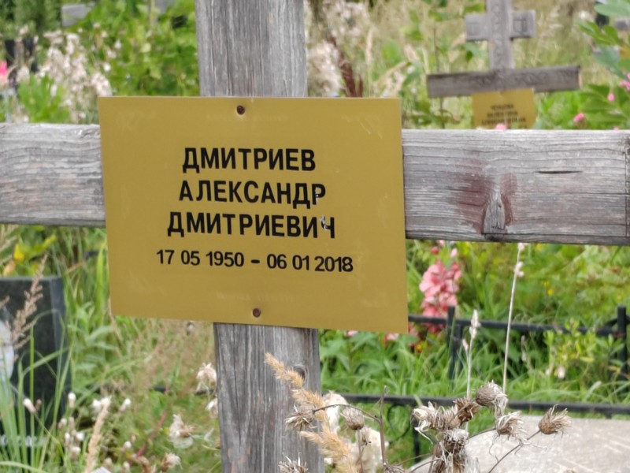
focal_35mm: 107
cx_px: 315
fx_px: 1947
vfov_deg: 13.8
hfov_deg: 18.4
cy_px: 236
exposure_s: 1/280
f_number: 1.9
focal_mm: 5.52
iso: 100
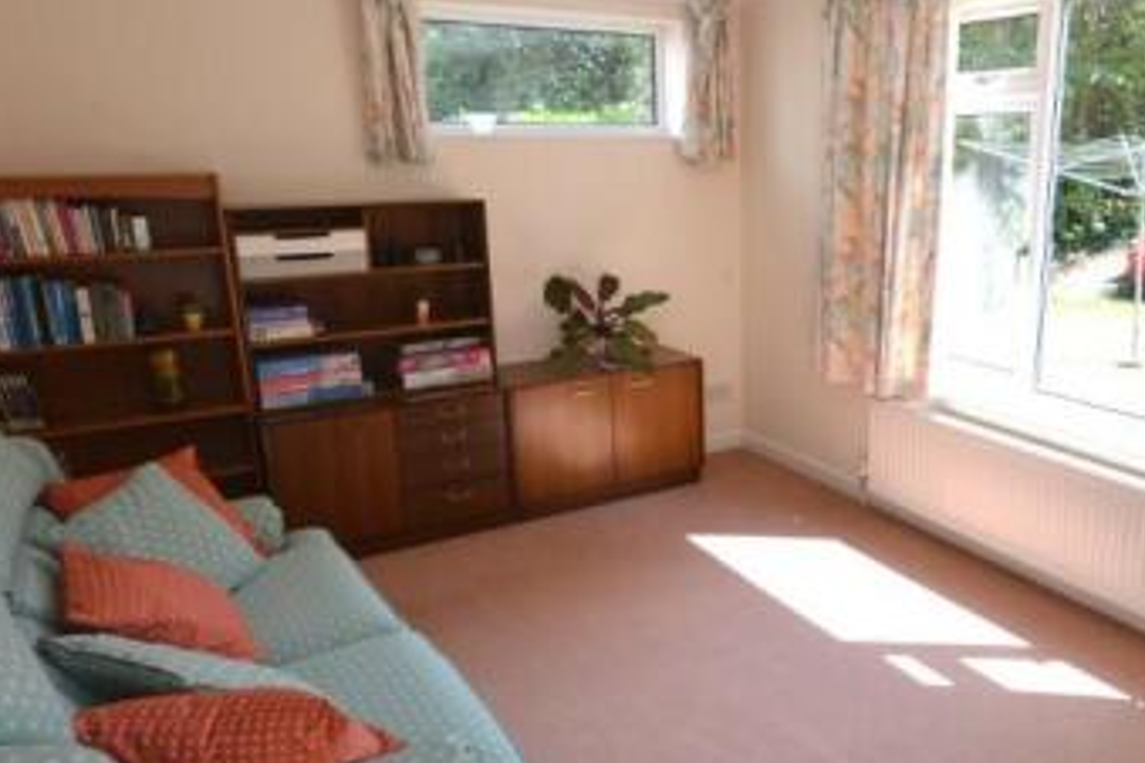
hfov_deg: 62.0
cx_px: 767
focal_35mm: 29
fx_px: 922
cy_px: 407
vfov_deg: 44.9
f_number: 8
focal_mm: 10
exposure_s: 1/160
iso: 400
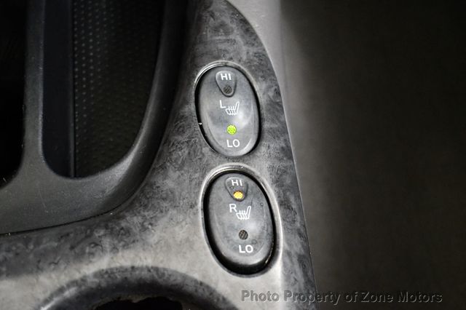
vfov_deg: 26.0
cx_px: 233
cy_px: 155
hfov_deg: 38.2
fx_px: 673
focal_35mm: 52
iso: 7200
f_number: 4.5
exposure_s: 1/60
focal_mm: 35
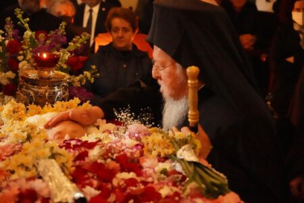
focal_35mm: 80
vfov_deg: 17.1
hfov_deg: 25.4
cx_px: 152
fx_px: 676
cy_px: 102
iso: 64000
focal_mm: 80
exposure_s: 1/640
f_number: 5.6
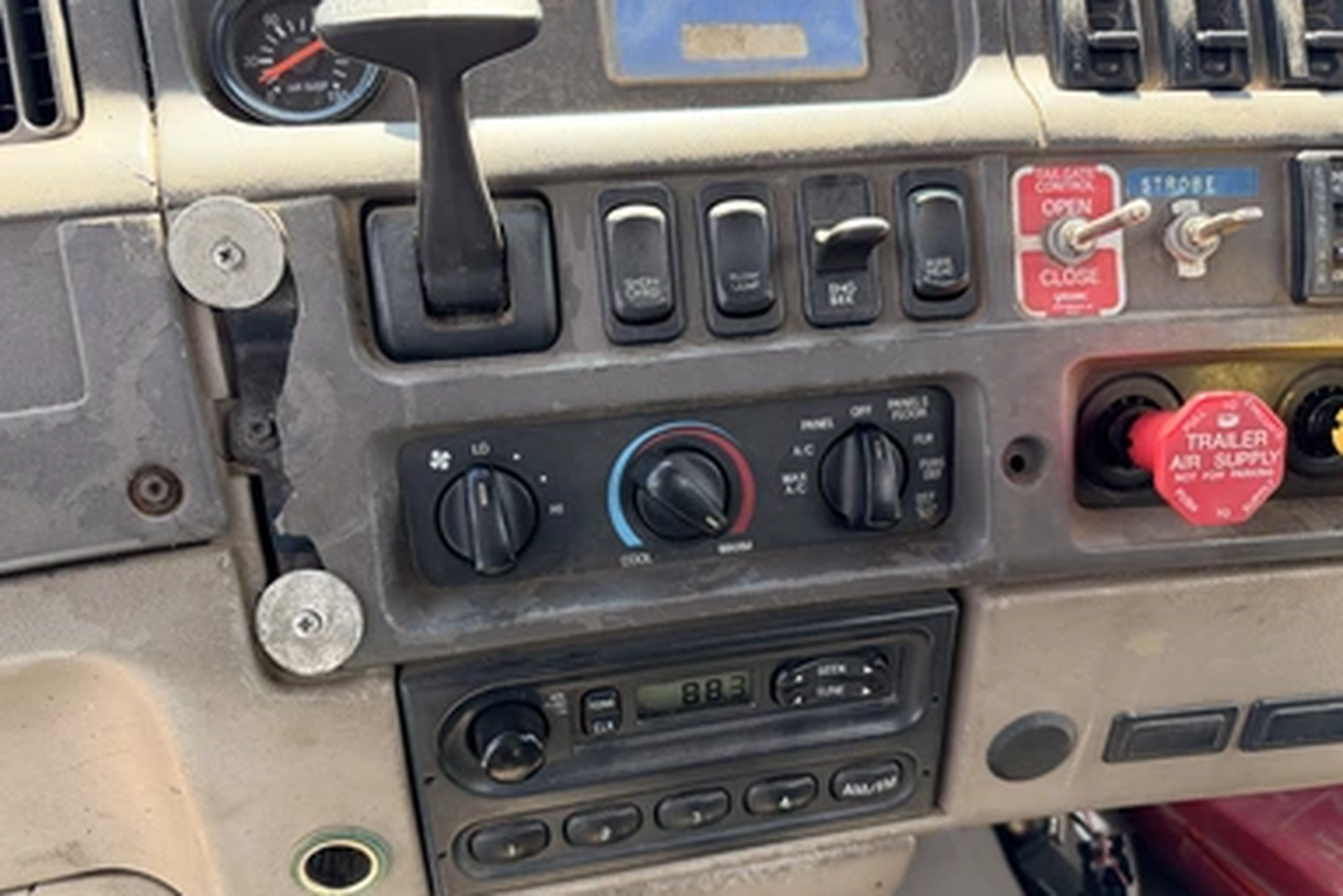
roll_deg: +1.1
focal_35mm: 26
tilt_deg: -30.4
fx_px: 970
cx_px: 658
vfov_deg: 49.5
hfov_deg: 69.4
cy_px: 476
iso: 200
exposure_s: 1/234
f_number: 1.78
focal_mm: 6.76
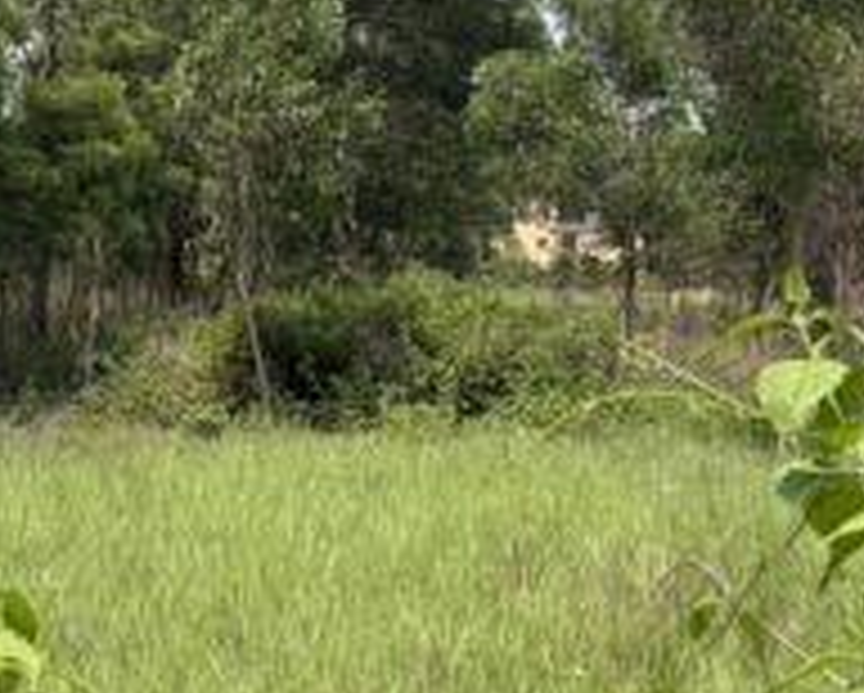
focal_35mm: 77
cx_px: -27
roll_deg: +1.7
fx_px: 1971
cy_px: 112
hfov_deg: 23.5
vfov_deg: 19.7
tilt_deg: +6.0
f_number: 1.6
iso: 50
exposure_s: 1/2865
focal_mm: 5.96
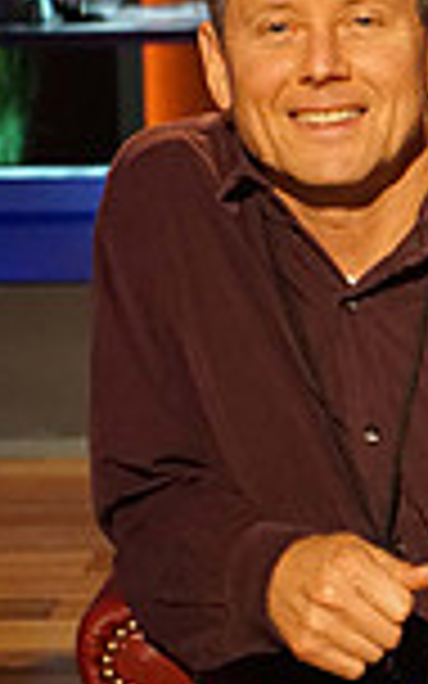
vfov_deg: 12.6
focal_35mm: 166
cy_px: 212
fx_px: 3098
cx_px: 649
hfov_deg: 7.8
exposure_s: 1/160
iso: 5000
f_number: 4
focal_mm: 55
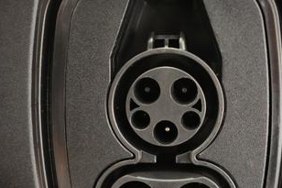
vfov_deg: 25.9
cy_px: 122
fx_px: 407
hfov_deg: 38.1
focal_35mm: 52
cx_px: 165
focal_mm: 25
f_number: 2.8
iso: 12800
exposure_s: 1/60
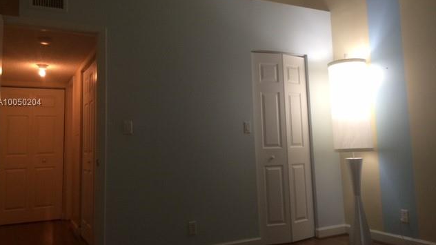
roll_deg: +2.9
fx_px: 370
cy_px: 103
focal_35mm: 32
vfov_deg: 36.6
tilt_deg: +7.3
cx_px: 217
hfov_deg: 61.0
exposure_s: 1/30
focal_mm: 4.15
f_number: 2.2
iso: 50
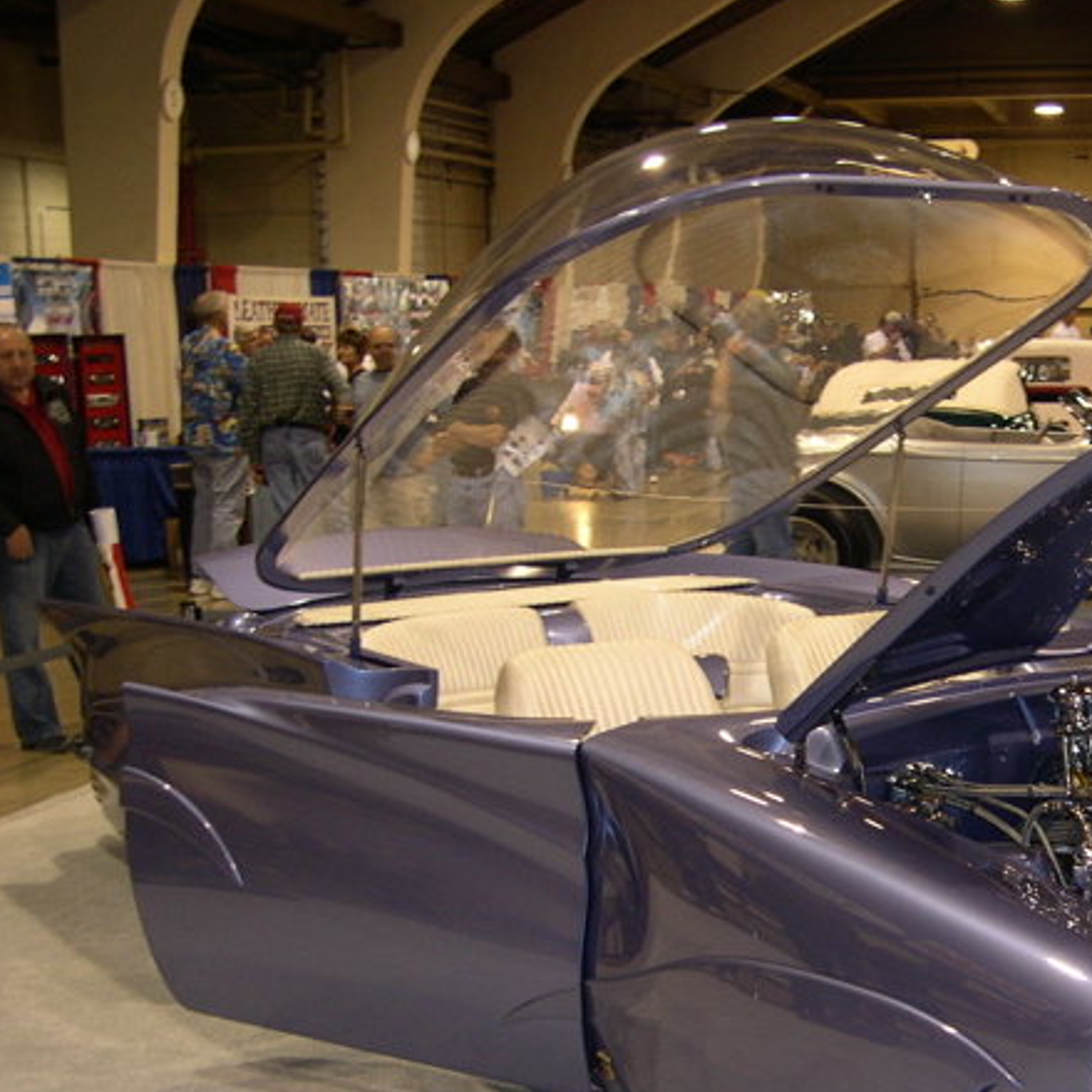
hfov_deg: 27.3
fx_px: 2177
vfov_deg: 28.0
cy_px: 732
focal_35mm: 61
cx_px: 948
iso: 134
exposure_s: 1/30
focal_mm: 8
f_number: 2.8
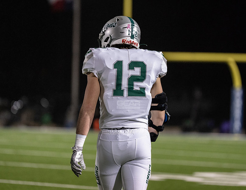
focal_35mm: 248
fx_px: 1785
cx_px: 127
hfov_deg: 7.9
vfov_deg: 6.1
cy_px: 86
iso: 3200
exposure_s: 1/1250
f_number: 2.8
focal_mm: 200
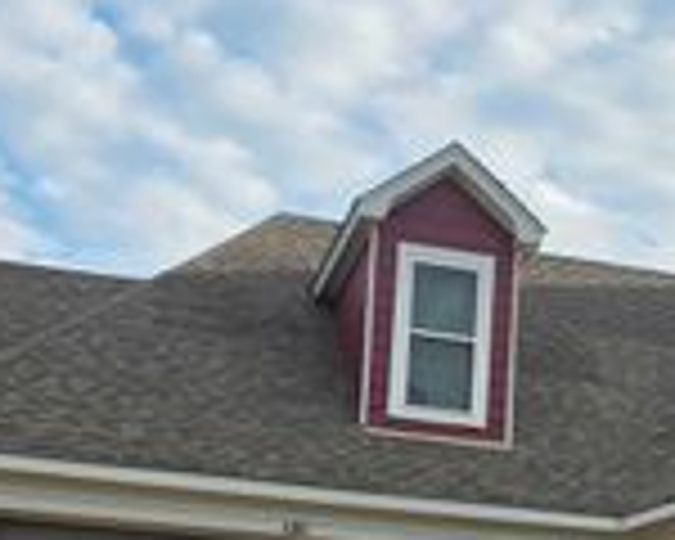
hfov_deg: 24.7
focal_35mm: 75
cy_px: 547
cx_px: 594
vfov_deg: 19.8
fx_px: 1498
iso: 80
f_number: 1.7
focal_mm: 6.3
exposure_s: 1/3354
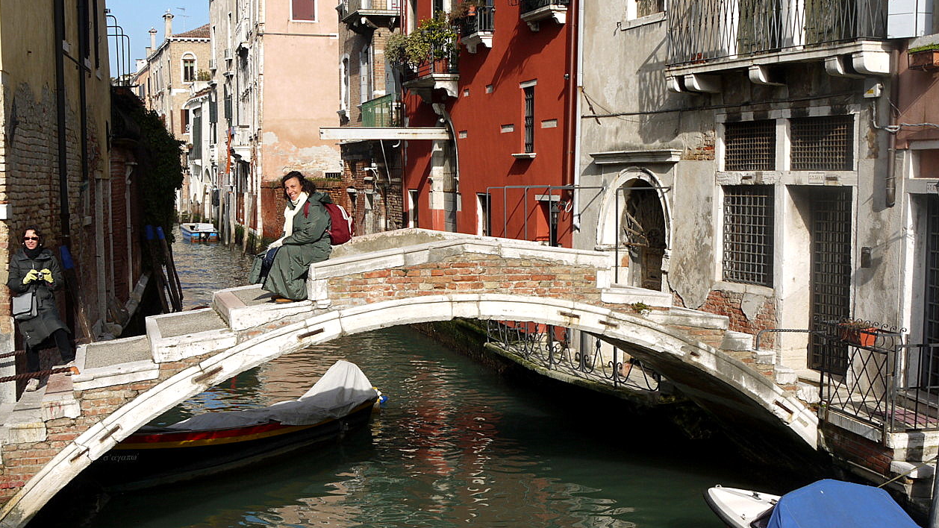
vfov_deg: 23.4
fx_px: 1270
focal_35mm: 51
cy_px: 338
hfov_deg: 40.6
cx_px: 467
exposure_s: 1/125
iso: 100
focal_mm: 23
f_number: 13
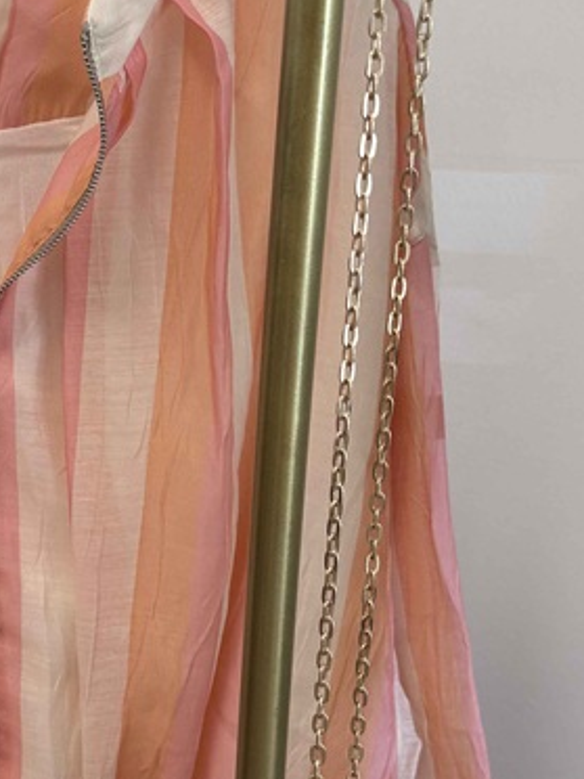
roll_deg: -0.5
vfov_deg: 29.3
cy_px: 459
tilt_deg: -19.0
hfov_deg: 21.4
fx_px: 1485
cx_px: -13
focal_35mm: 66
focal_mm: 6.76
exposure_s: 1/121
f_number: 1.78
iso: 160
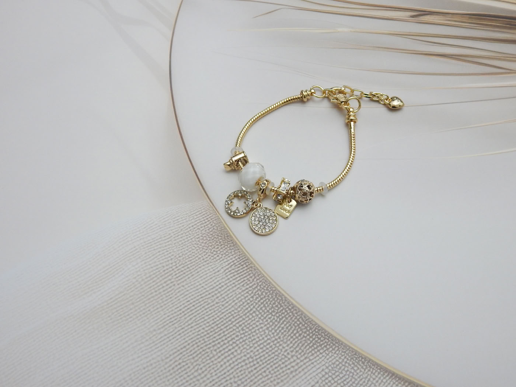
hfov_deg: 54.0
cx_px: 258
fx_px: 507
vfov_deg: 41.8
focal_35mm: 34
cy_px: 194
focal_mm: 6.1
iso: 400
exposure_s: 1/60
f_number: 3.3
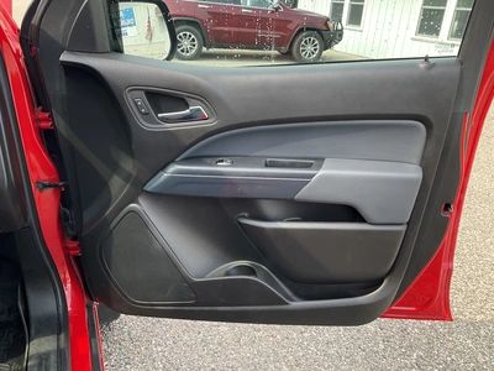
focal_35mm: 29
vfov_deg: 48.2
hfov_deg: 61.7
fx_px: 414
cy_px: 186
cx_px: 247
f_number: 1.8
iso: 20
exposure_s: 1/153
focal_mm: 3
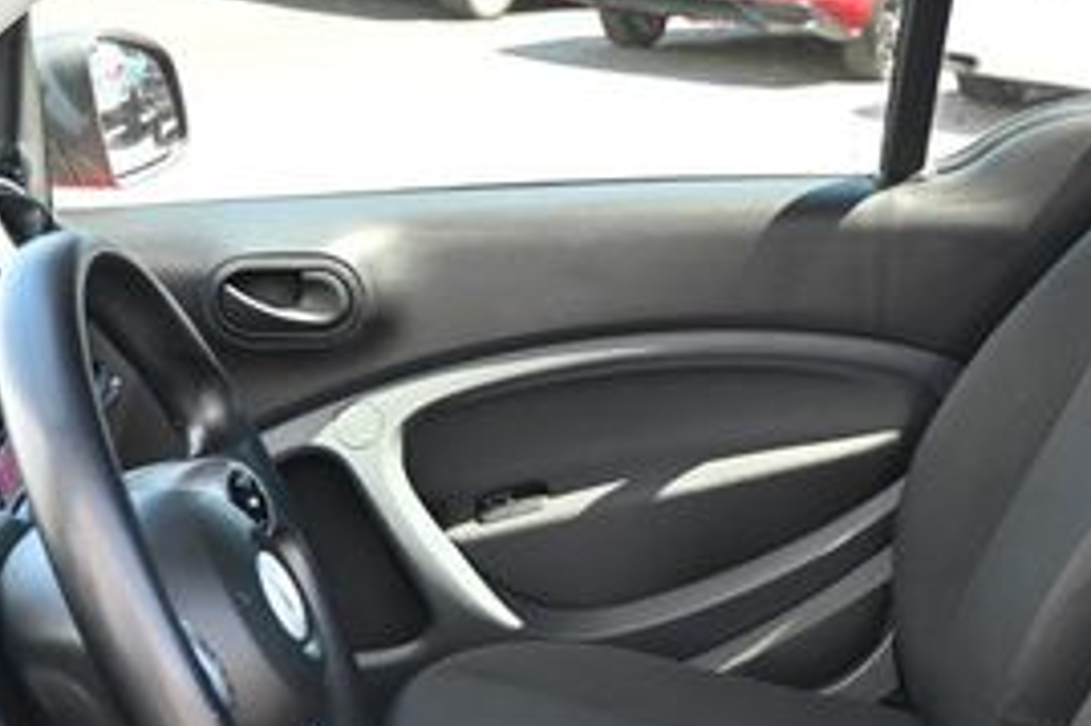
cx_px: 872
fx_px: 2108
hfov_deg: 28.4
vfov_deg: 19.1
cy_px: 706
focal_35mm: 70
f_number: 3.8
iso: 560
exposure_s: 1/125
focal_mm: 19.5
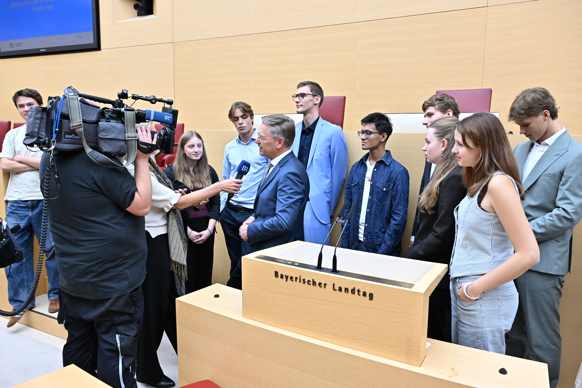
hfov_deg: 63.7
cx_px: 291
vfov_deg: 45.0
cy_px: 194
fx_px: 469
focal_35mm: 29
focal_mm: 29
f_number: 7.1
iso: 2500
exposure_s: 1/250
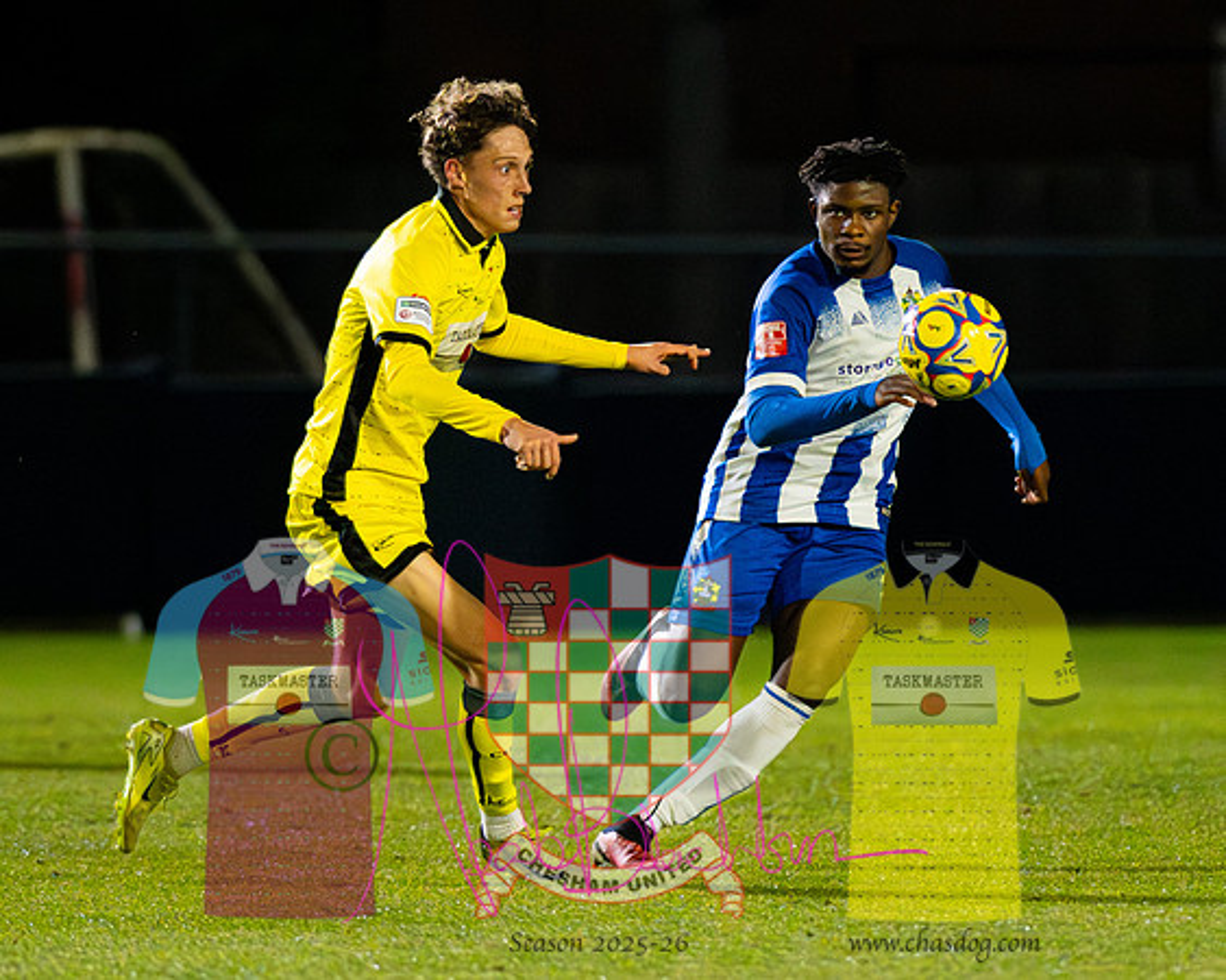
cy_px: 356
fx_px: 23448
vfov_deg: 2.4
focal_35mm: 646
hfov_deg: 3.0
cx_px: 430
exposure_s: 1/1250
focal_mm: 300
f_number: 2.8
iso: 8000
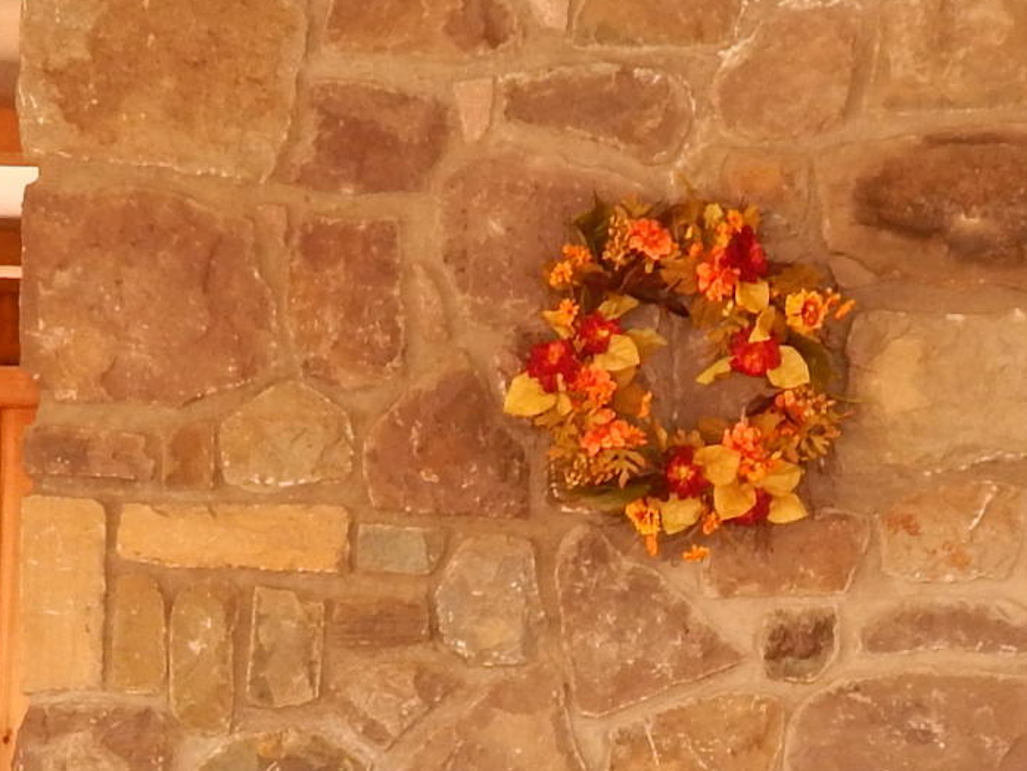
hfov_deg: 19.8
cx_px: 662
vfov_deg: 14.4
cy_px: 952
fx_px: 2938
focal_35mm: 99
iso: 200
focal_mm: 4
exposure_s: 1/30
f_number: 3
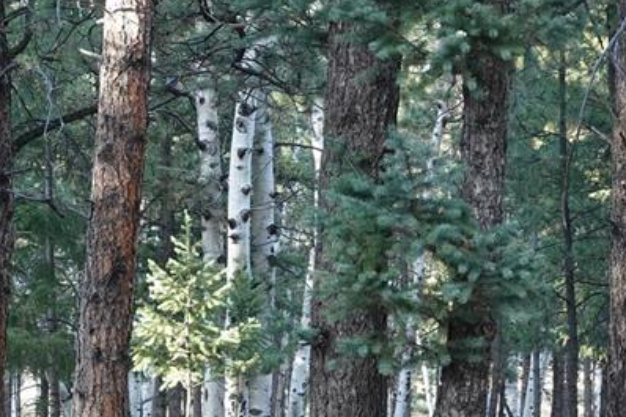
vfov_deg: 6.9
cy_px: 403
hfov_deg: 10.3
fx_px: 3441
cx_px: -74
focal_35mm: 198
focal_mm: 28.07
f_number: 3.5
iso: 400
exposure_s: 1/80
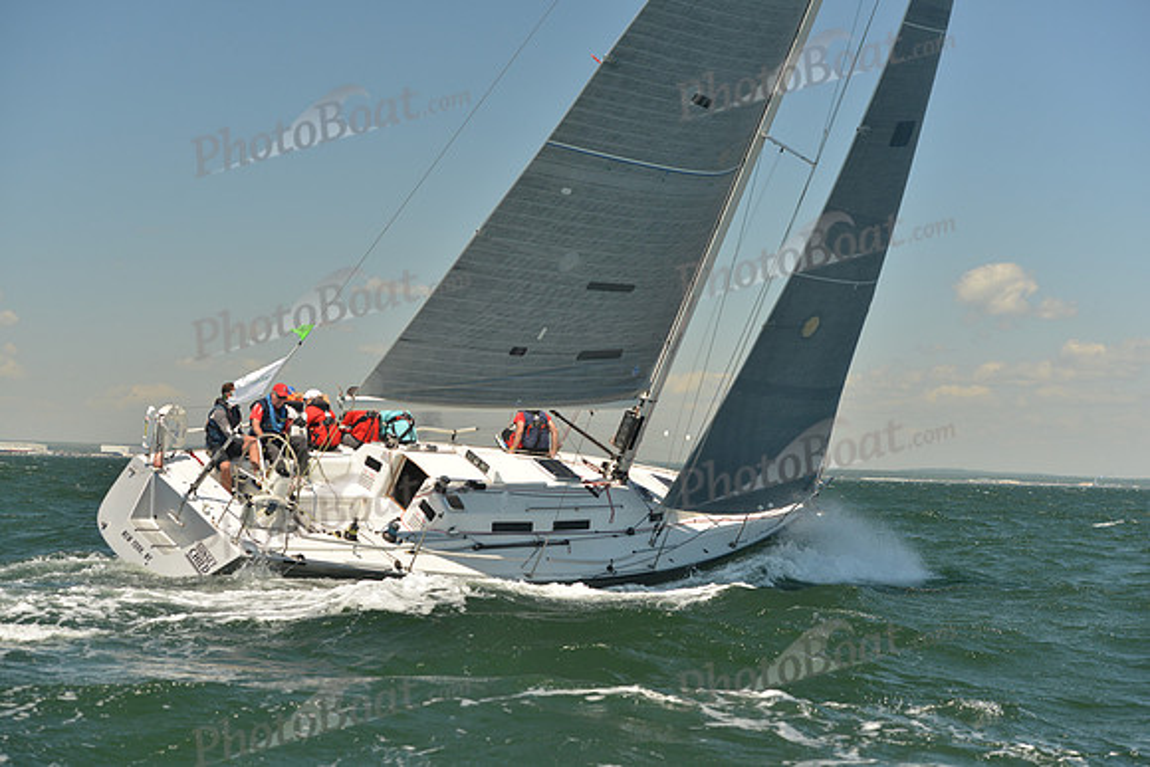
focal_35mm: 70
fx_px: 2237
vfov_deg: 19.5
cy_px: 384
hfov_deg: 28.8
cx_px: 575
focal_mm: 70
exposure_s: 1/800
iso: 400
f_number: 5.6
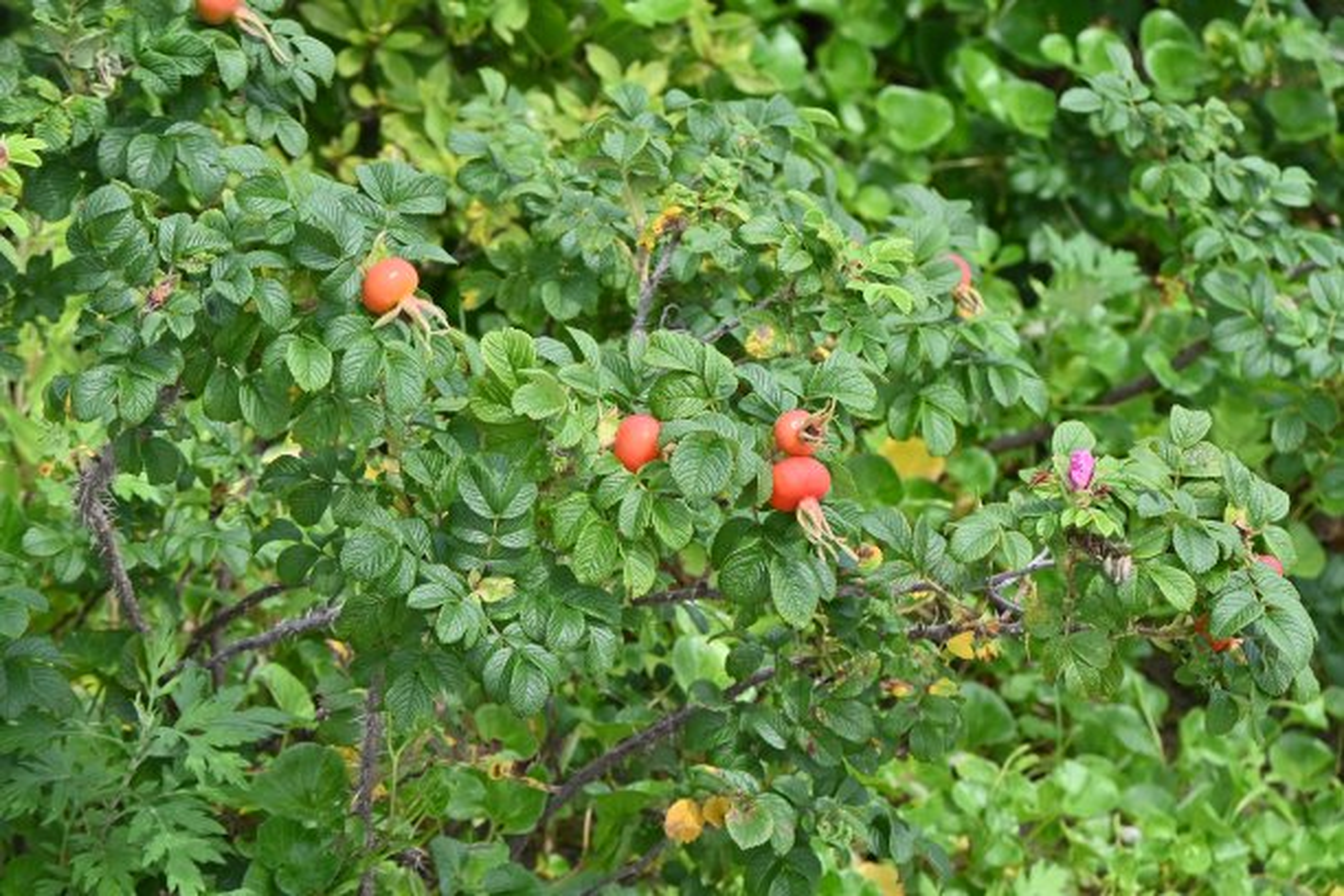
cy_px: 448
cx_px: 672
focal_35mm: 180
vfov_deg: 7.6
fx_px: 6719
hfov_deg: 11.4
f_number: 9
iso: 400
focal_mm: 120
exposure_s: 1/500
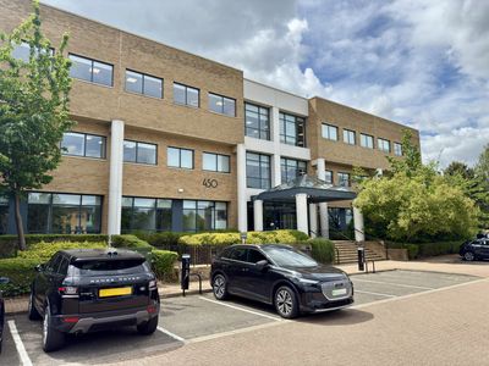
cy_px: 183
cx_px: 244
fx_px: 339
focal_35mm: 24
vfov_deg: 56.8
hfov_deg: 71.6
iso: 80
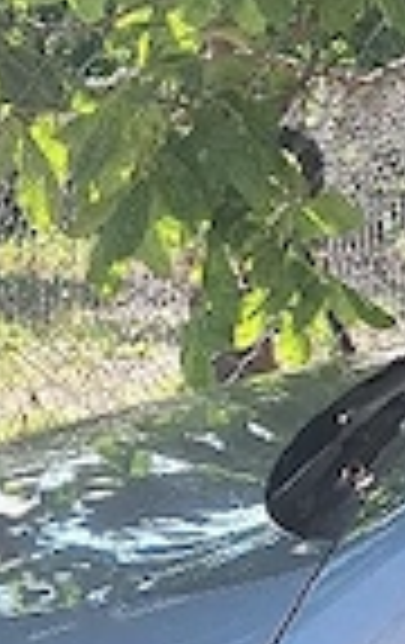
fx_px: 2390
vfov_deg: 14.2
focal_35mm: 136
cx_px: 590
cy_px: 1022
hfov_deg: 9.4
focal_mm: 5.54
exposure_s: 1/500
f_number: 1.8
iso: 40
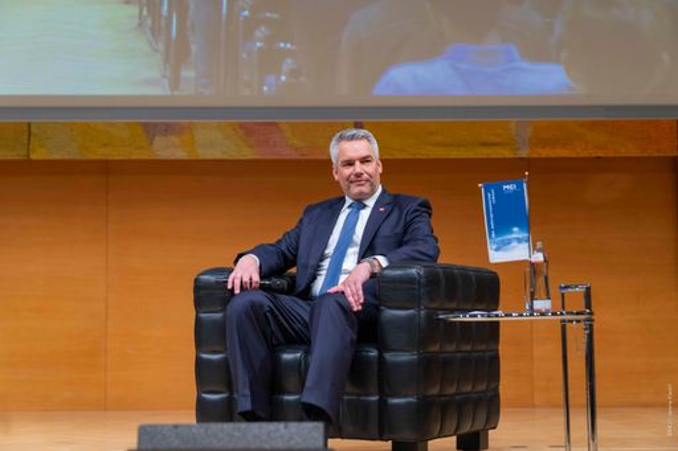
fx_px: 1318
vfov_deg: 19.4
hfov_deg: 28.9
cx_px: 339
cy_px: 226
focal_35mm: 70
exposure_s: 1/125
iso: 800
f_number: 2.8
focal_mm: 70
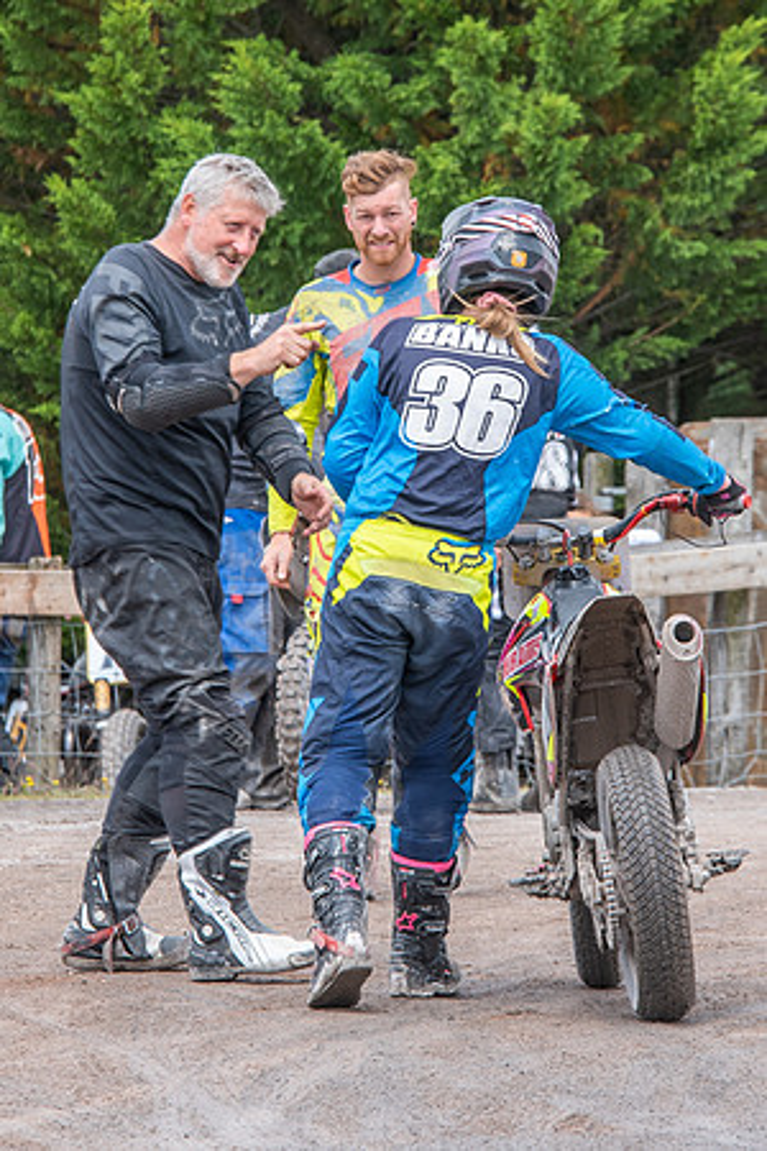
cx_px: 443
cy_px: 436
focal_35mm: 448
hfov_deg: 3.1
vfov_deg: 4.6
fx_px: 14306
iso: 200
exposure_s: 1/160
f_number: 8
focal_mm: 200
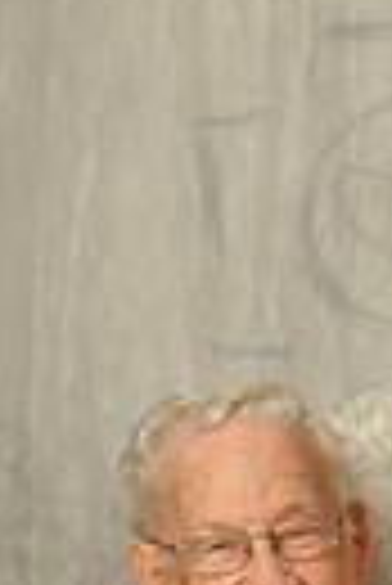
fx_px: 6658
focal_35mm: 409
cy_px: 621
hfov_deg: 3.4
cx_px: 421
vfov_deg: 5.0
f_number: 11
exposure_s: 1/125
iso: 400
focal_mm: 79
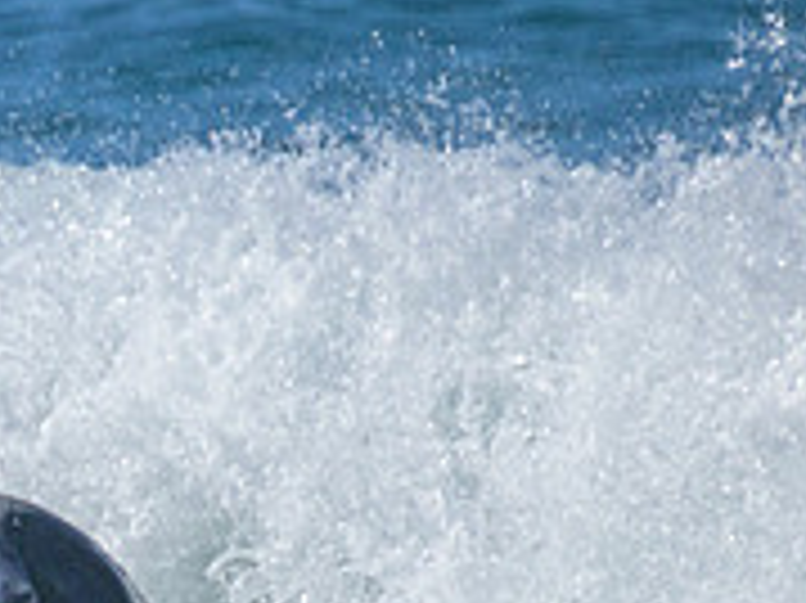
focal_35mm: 2492
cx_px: -185
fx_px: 57985
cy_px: 830
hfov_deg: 0.8
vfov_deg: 0.6
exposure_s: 1/1600
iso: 1600
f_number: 11
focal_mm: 800
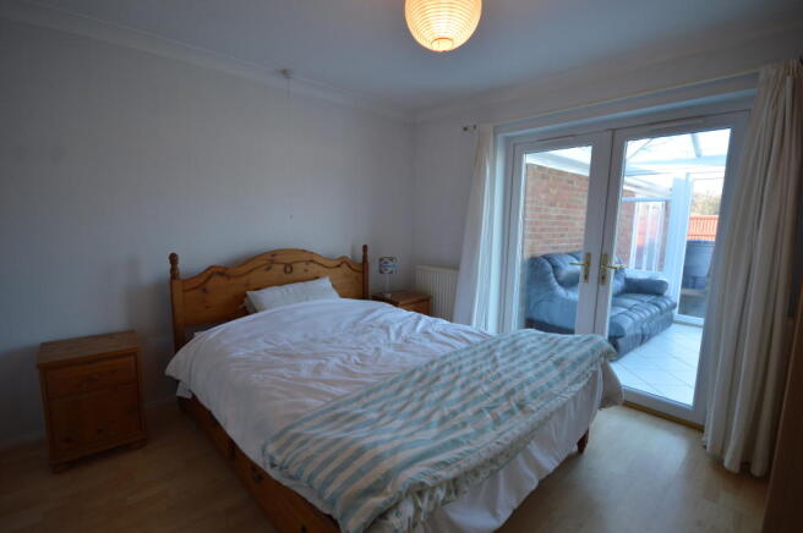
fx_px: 368
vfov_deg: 71.9
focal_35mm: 16
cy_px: 266
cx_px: 402
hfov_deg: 95.0
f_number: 6.3
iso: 400
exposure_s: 1/60
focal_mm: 11
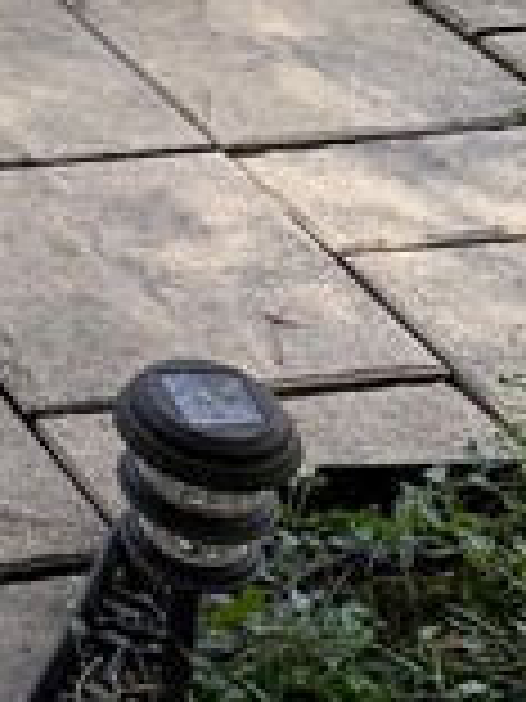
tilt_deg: -1.6
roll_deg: -0.9
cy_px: -1080
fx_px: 3201
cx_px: -688
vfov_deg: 10.5
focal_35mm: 158
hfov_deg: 8.6
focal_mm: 6.76
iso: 100
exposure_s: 1/695
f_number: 1.78
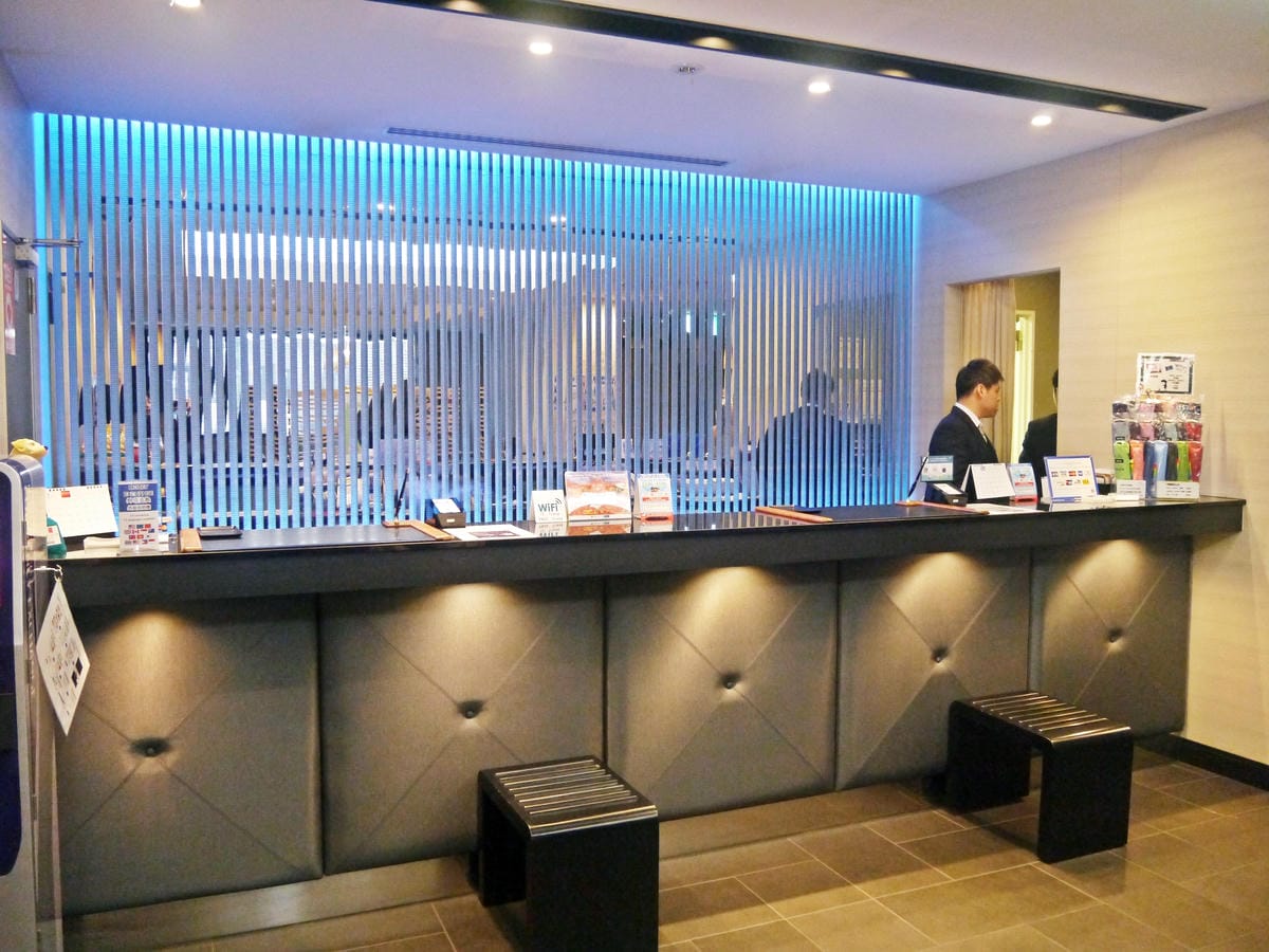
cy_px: 476
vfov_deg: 49.7
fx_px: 1026
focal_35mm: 28
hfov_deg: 63.4
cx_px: 634
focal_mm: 14
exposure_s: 1/125
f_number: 3.5
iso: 1600
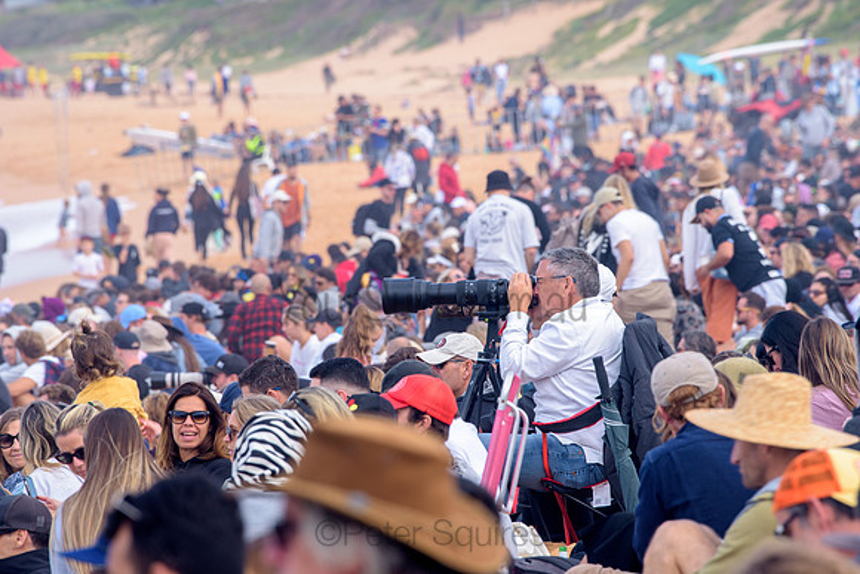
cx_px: 430
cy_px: 287
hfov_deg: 5.3
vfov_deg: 3.5
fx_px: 9320
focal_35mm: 390
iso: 64
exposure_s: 1/50
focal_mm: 390
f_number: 13
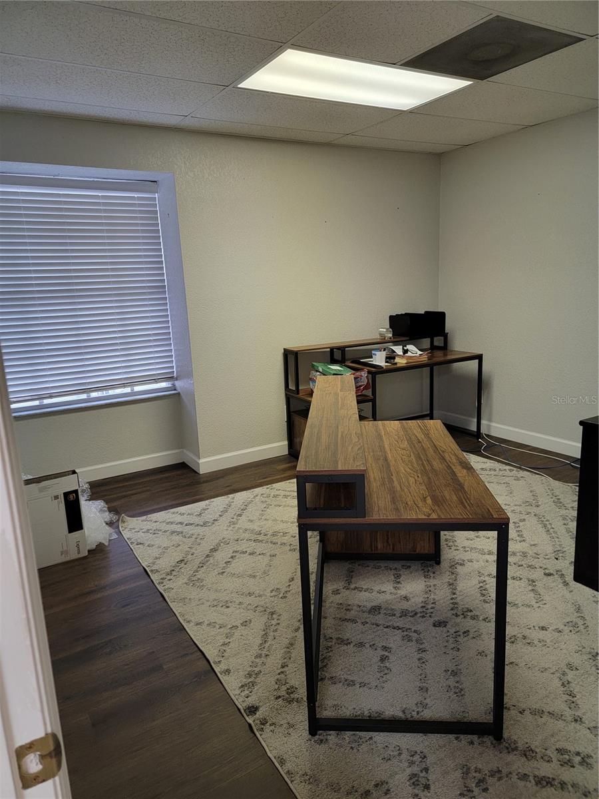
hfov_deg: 56.8
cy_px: 400
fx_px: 554
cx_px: 300
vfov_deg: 71.6
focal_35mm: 24
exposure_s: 1/40
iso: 250
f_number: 1.8
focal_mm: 6.7
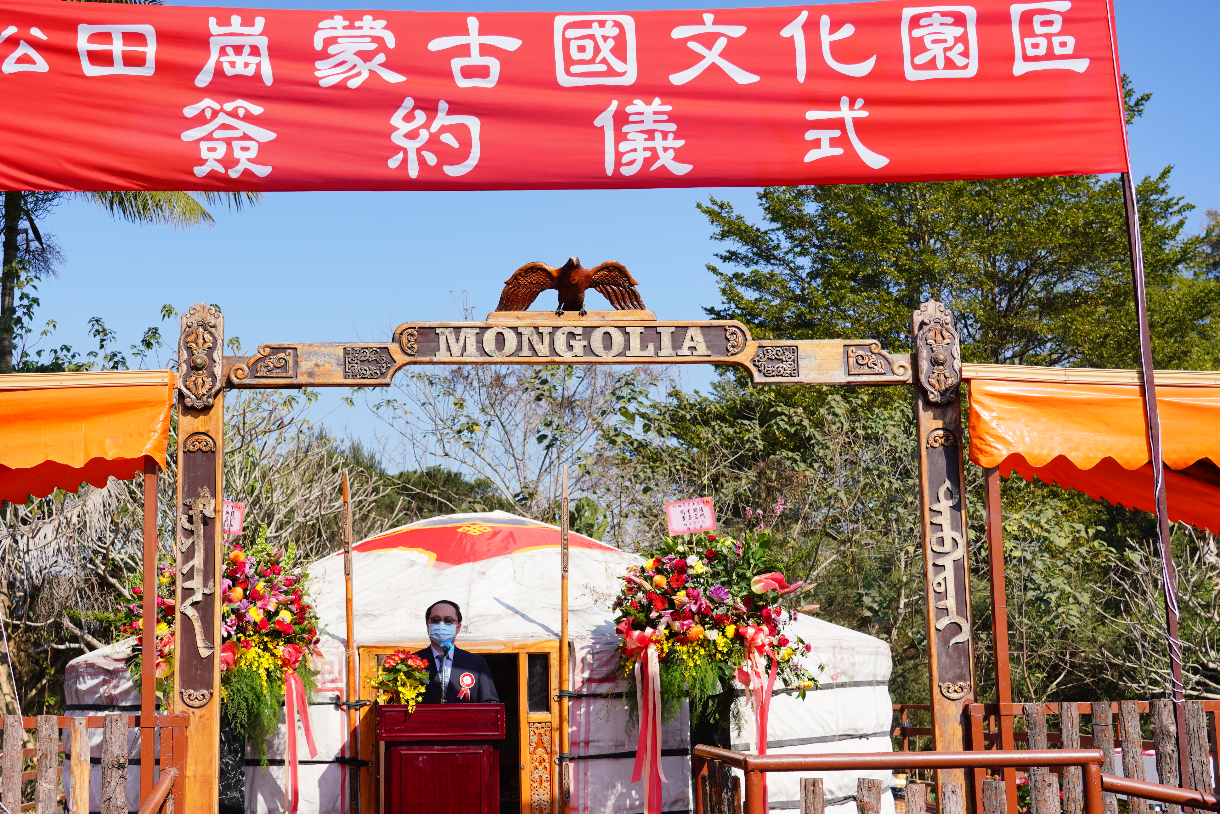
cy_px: 512
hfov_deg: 44.3
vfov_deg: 30.4
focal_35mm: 44
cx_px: 504
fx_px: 1491
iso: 400
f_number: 5
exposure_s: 1/2500
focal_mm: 33
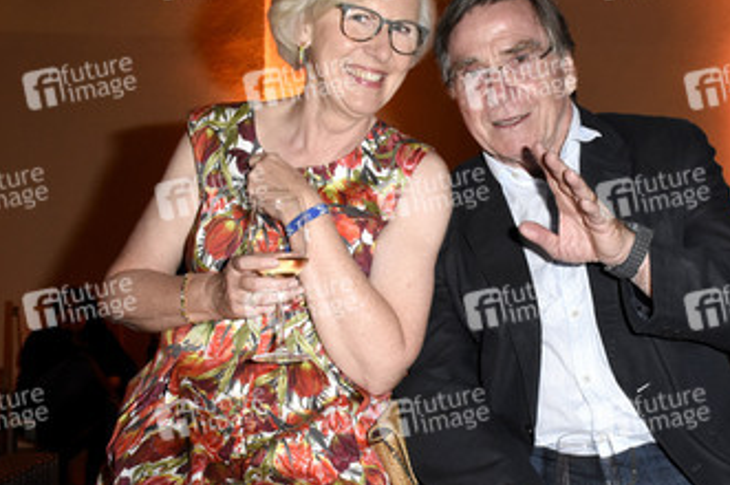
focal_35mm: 49
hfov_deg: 40.1
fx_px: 993
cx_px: 462
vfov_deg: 27.5
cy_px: 249
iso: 3200
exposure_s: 1/60
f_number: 6.3
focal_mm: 24
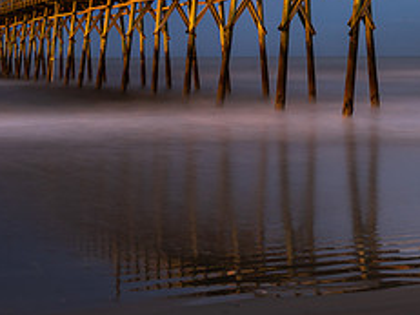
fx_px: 910
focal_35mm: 75
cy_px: -10
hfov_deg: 25.7
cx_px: 316
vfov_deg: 19.0
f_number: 13
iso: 64
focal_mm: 31
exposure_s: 30
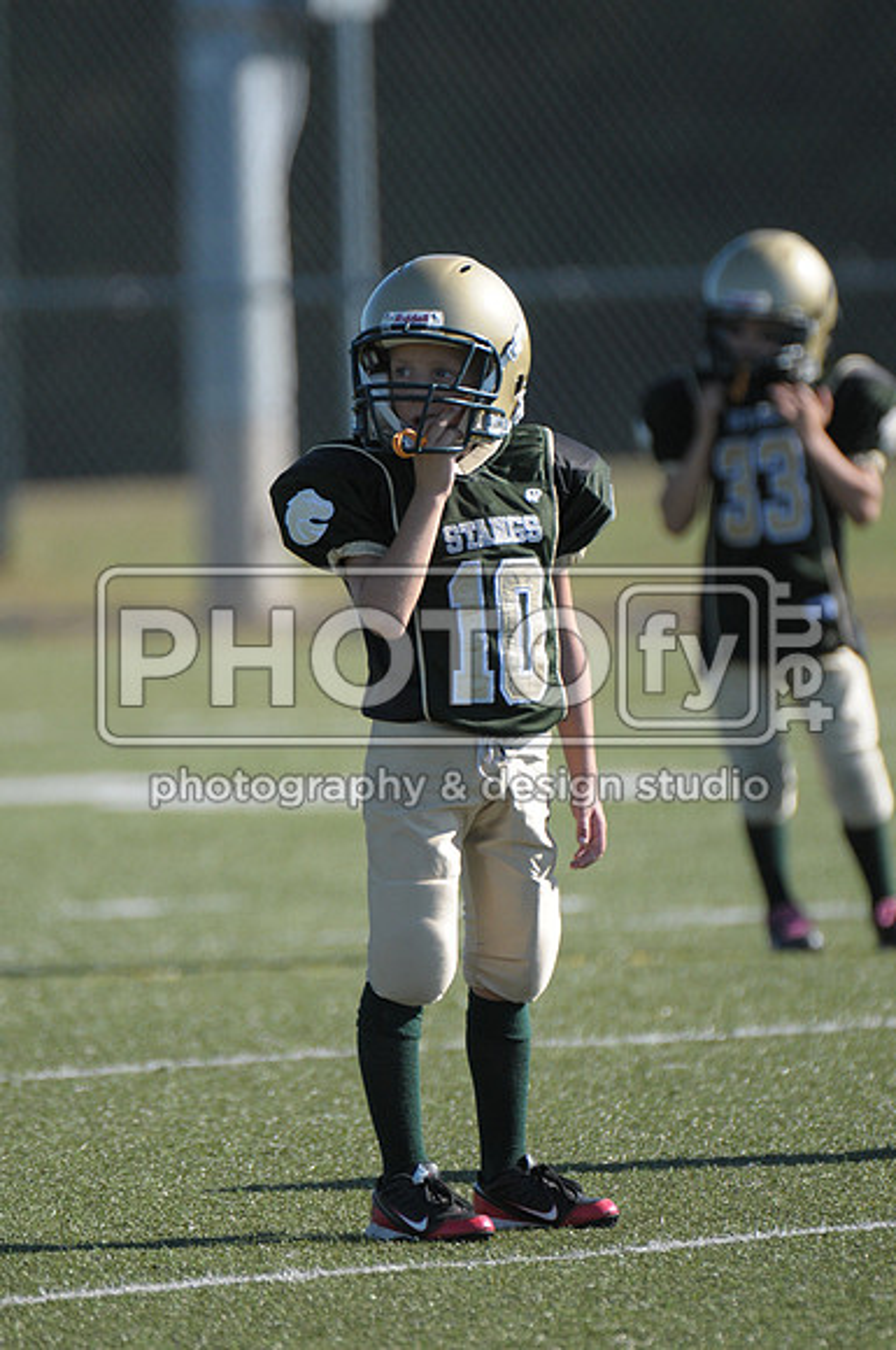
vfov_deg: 3.4
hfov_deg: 2.3
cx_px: 448
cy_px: 675
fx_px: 22465
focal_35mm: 600
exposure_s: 1/2500
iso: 640
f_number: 4
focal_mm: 400
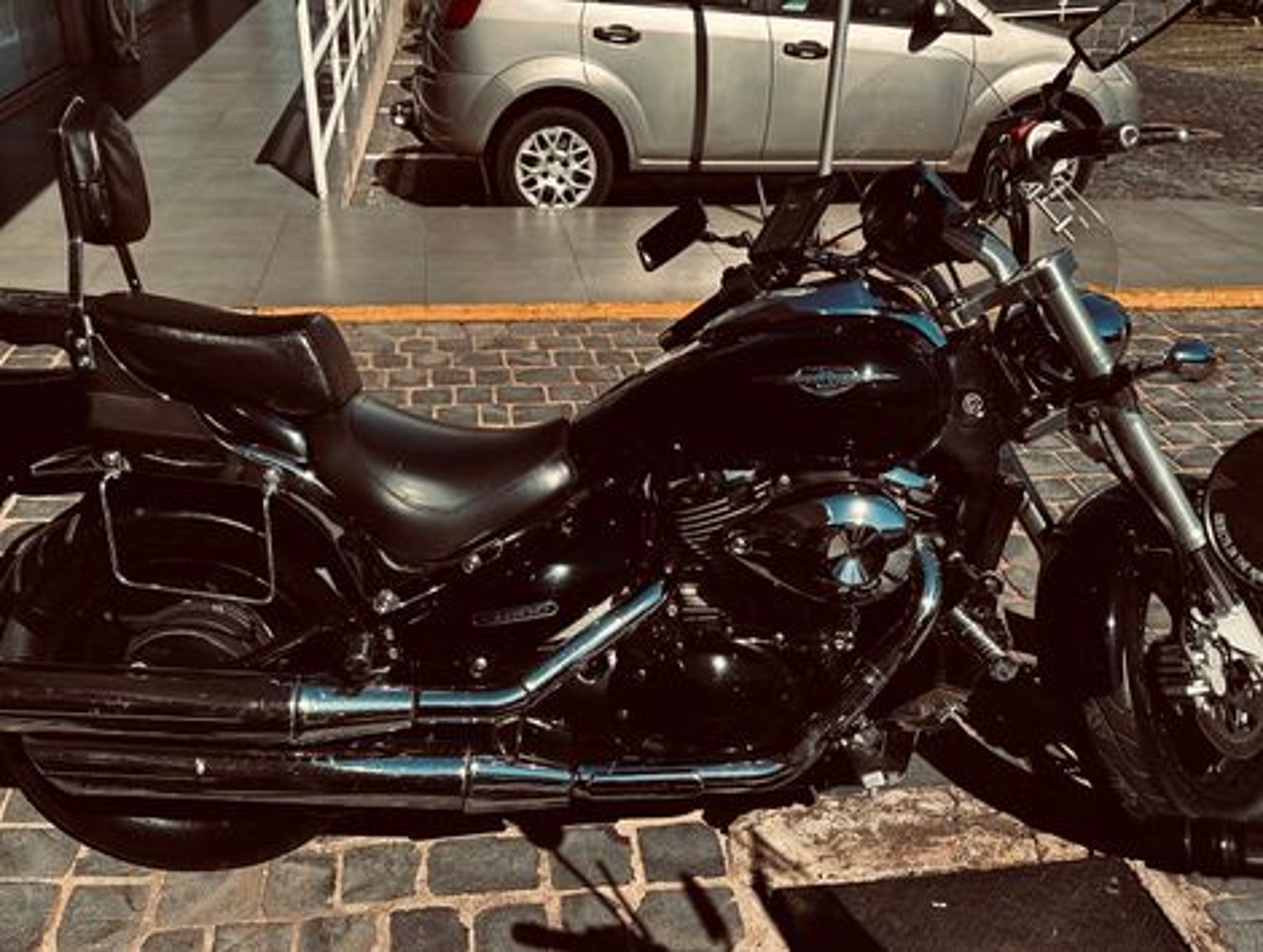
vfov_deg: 56.9
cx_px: 632
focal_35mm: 24
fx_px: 877
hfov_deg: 71.5
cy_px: 476
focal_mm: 6.86
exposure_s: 1/3155
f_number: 1.78
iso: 80
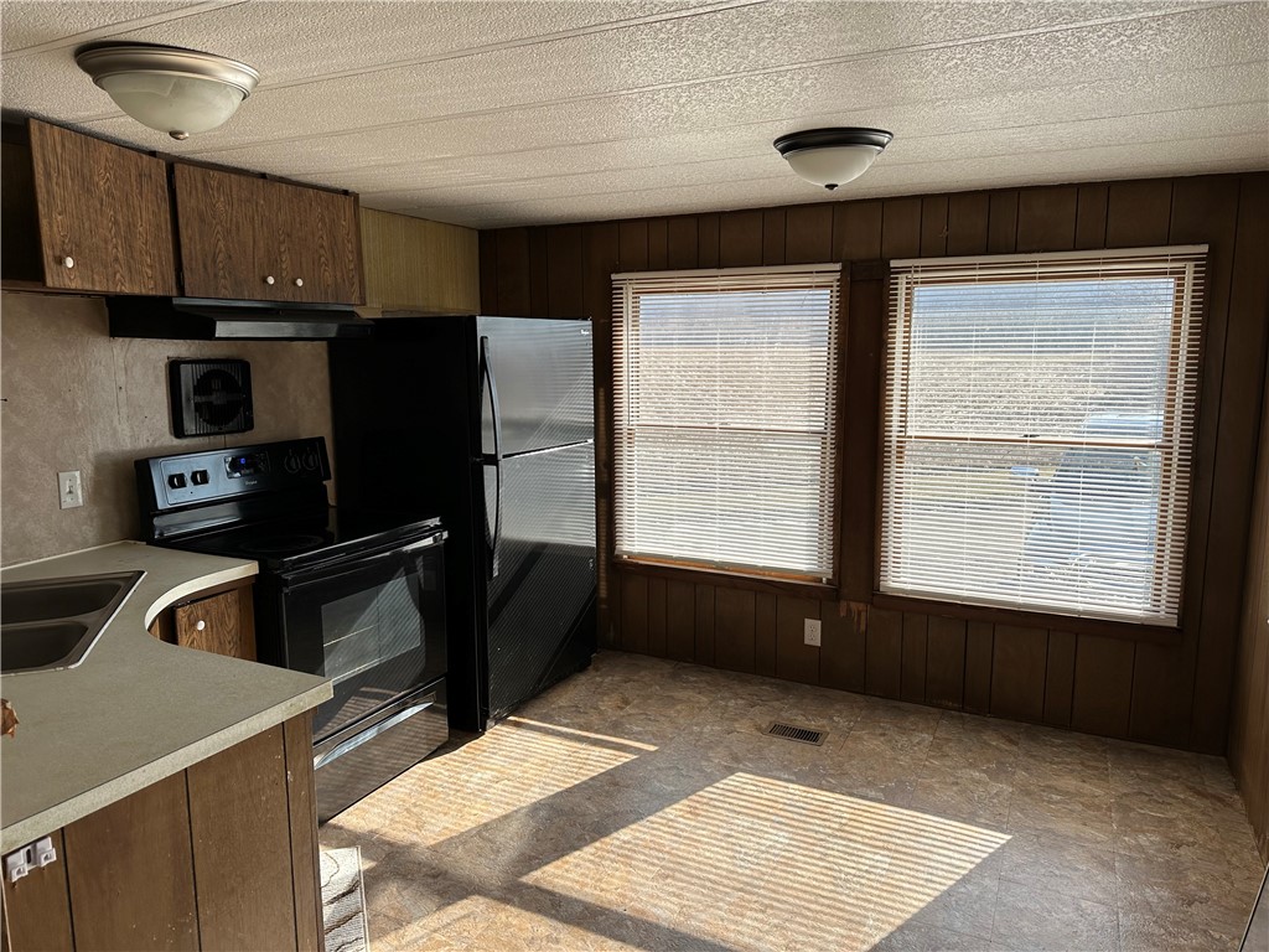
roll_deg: +0.7
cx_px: 634
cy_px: 476
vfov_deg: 56.8
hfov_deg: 71.6
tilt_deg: -9.8
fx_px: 880
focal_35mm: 24
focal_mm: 6.86
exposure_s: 1/1029
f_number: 1.78
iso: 80
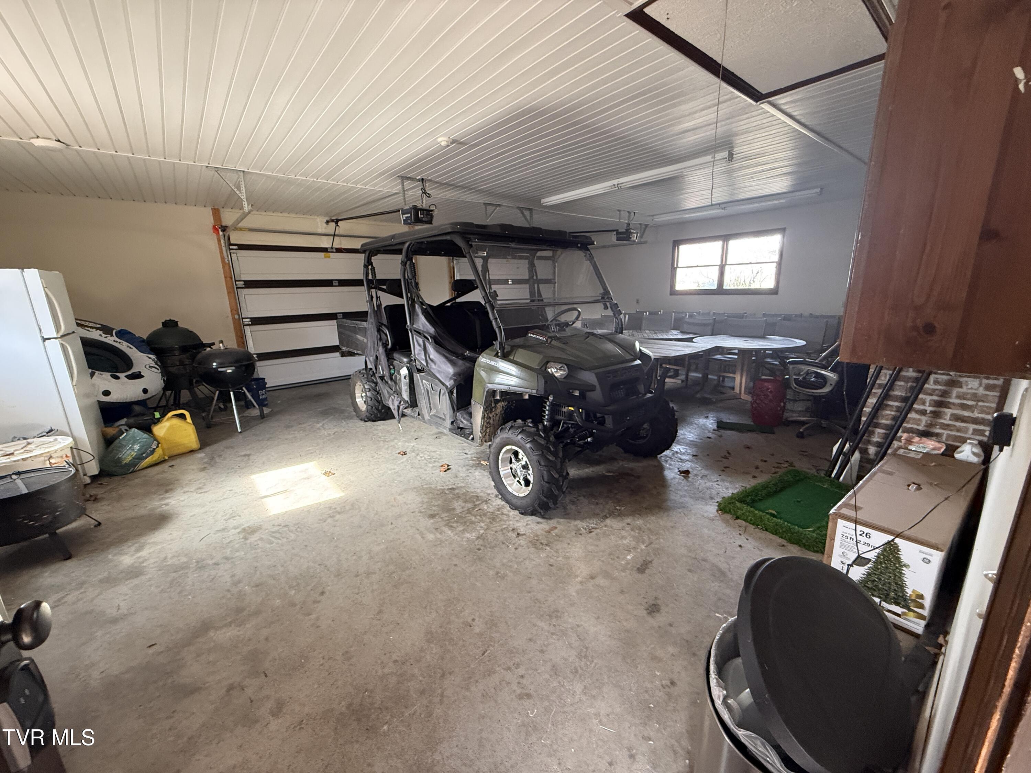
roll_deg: +1.4
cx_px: 516
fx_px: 417
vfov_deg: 85.7
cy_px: 386
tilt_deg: -12.9
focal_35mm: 14
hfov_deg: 102.1
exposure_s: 1/60
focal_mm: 2.22
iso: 400
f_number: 2.2
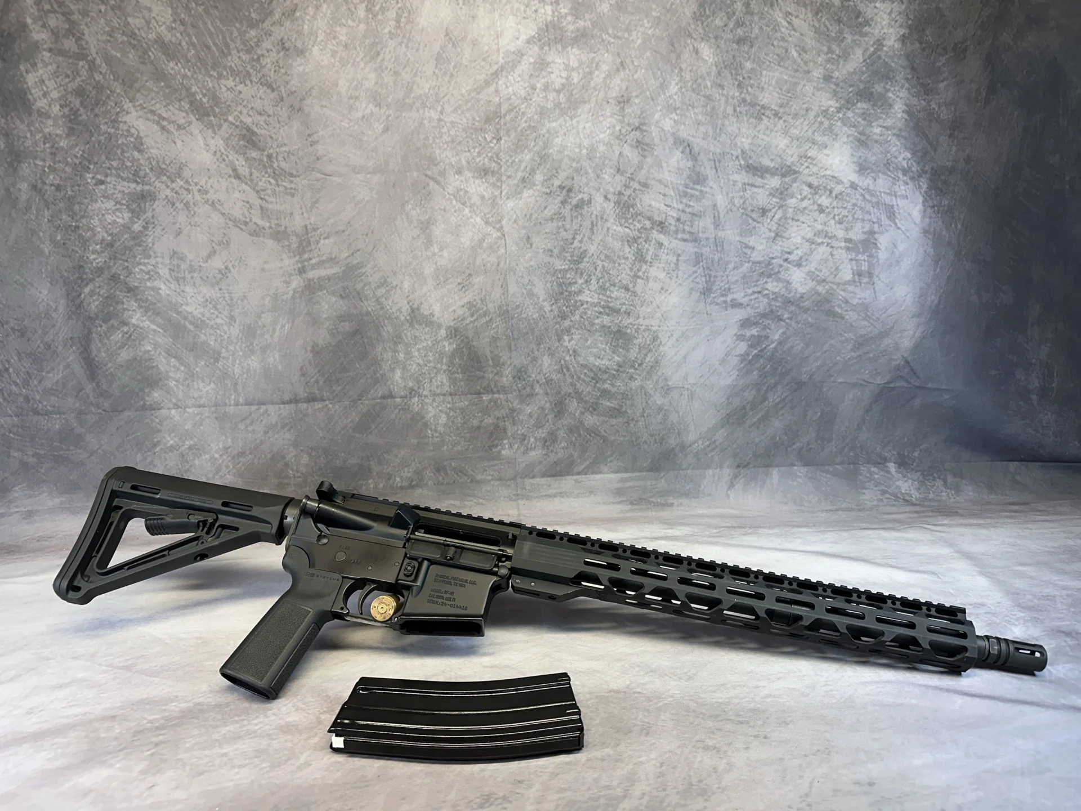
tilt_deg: -19.1
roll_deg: +0.1
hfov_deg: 71.6
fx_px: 749
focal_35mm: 24
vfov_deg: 56.8
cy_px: 406
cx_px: 540
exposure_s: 1/120
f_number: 1.78
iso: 64
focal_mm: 6.86
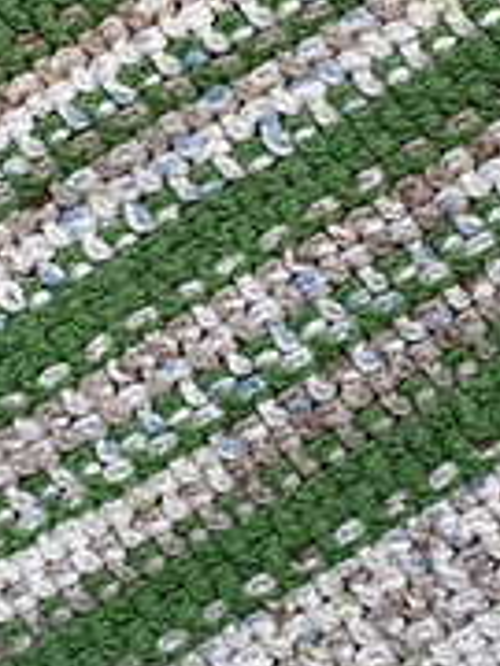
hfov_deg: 14.4
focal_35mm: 103
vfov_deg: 18.8
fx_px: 1984
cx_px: 222
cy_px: 85
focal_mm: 4.15
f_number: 2.2
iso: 100
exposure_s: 1/33
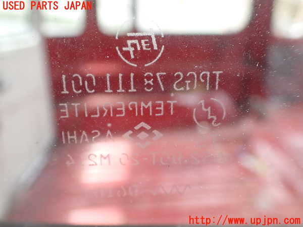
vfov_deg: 46.8
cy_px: 114
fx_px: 263
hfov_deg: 60.0
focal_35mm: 30
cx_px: 152
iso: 100
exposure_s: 1/125
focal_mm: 5.4
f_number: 2.3
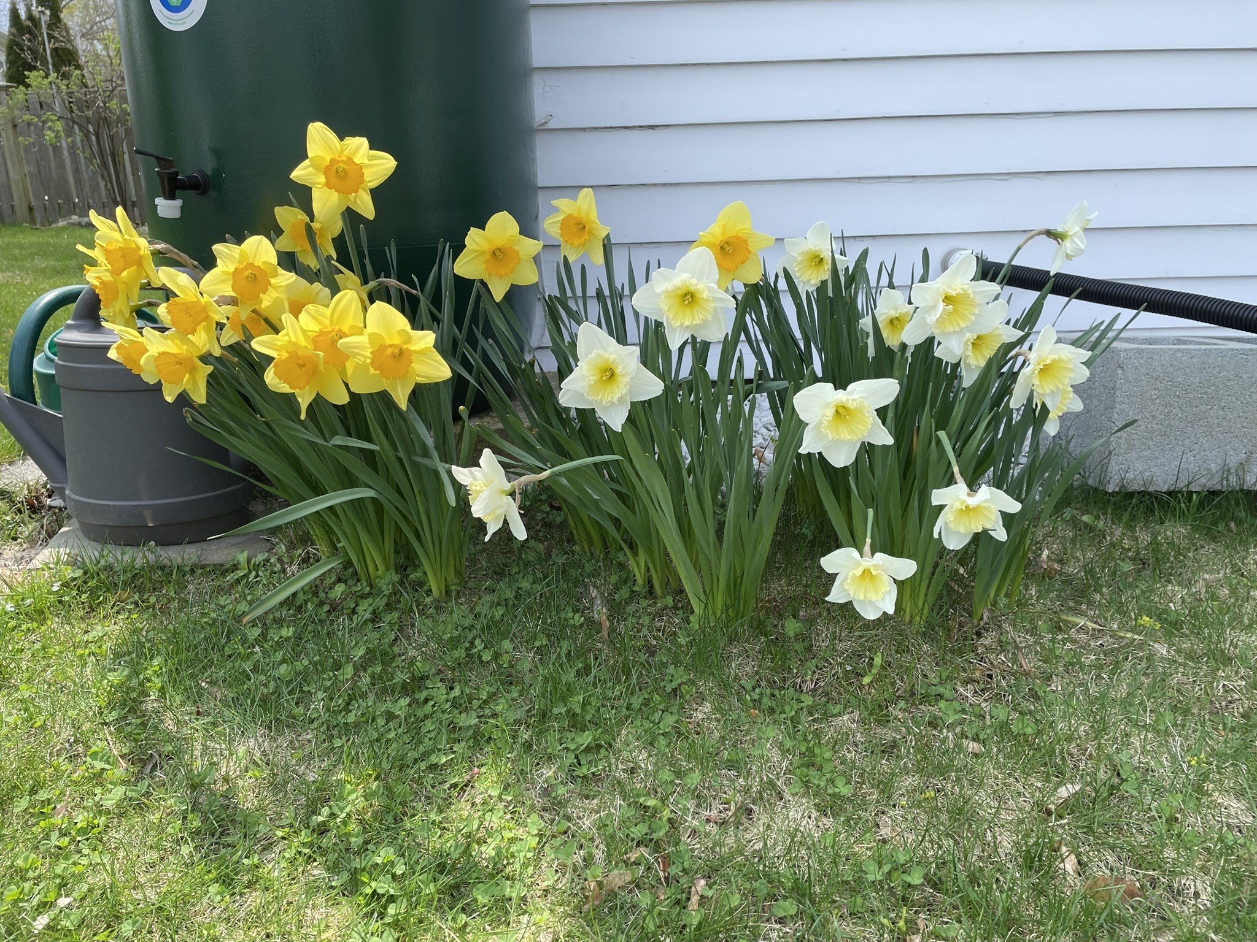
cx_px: 628
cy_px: 471
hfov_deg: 67.3
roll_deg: +1.4
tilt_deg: -18.2
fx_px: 944
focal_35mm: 26
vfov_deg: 53.1
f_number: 1.6
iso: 32
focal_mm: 4.2
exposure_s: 1/1103
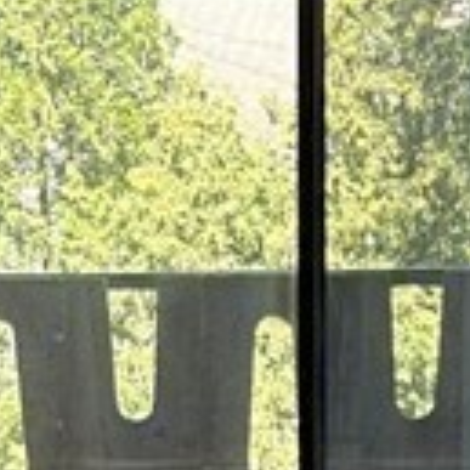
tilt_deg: -13.3
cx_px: 171
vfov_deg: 13.3
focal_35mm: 126
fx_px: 1936
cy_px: 619
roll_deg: +2.5
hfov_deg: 13.8
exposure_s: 1/161
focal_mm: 6.86
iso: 100
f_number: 1.78
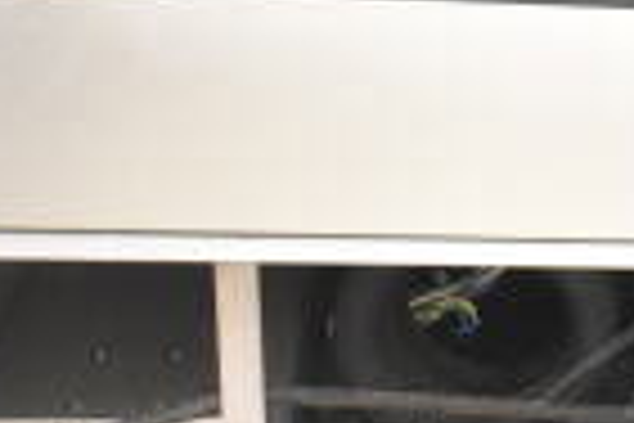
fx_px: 2060
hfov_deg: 15.7
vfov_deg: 11.7
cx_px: 1025
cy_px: 317
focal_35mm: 117
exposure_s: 1/30
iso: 4500
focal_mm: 18
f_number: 3.5
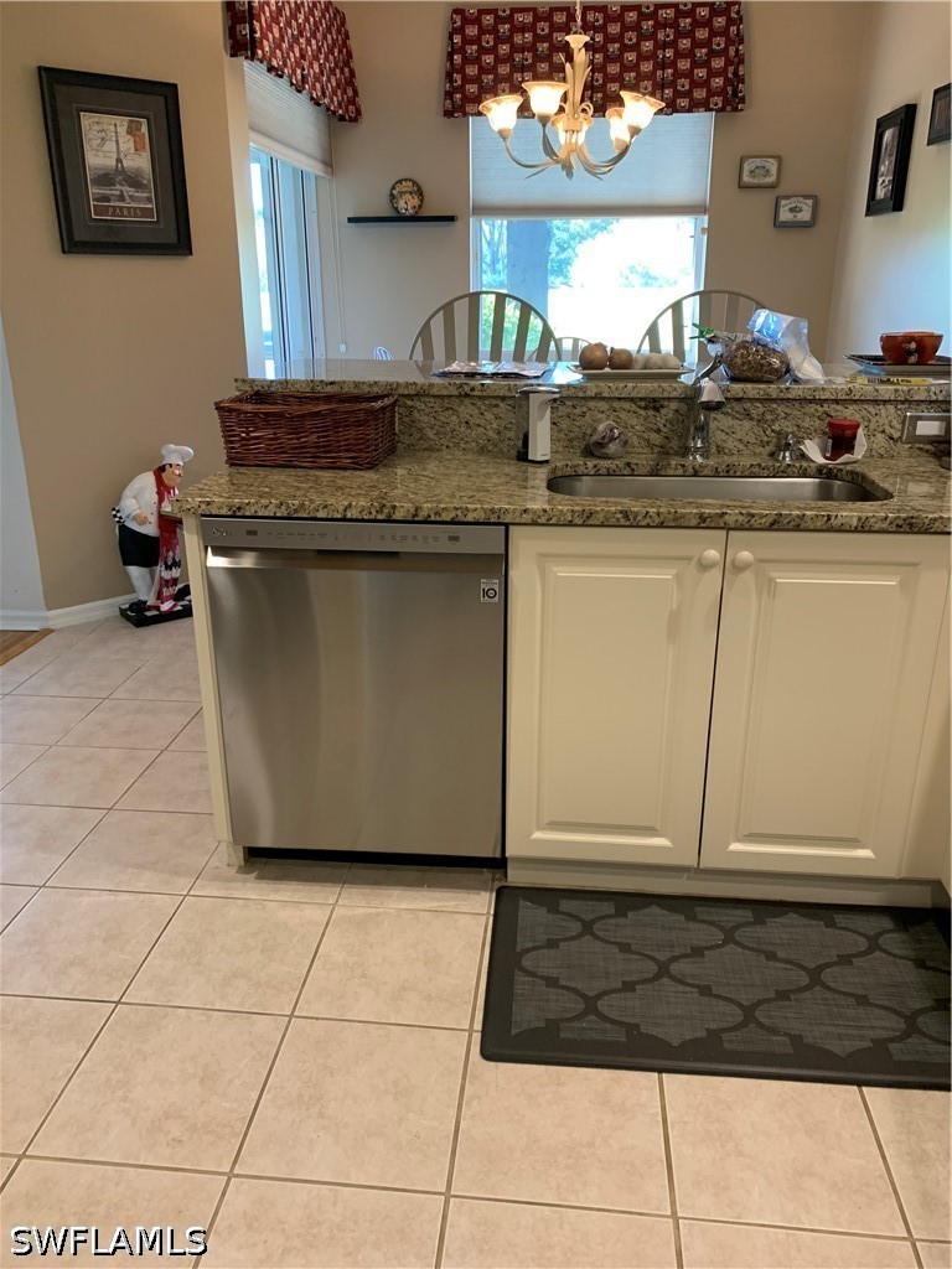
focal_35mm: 26
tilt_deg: -19.1
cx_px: 476
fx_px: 953
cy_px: 634
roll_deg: +0.2
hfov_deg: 53.1
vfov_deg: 67.3
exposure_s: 1/60
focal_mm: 4.25
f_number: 1.8
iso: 200
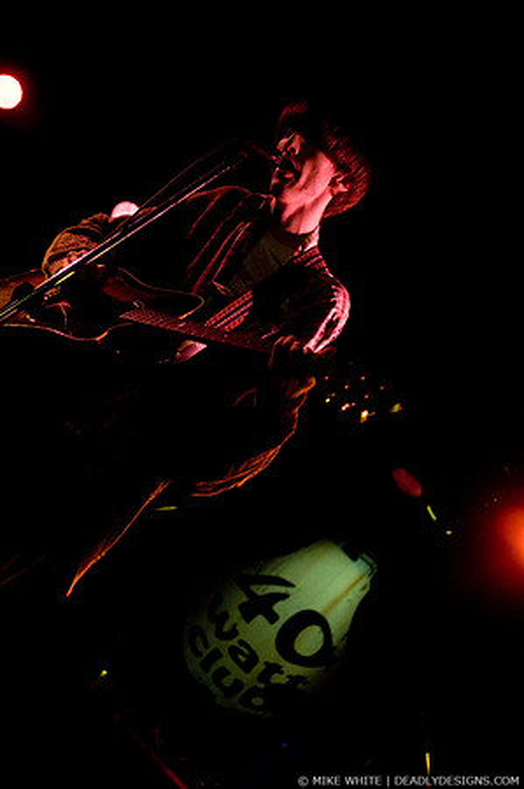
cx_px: 262
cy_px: 394
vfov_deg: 33.4
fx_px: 1313
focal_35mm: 60
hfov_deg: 22.6
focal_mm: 40
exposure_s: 1/80
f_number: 2.8
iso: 800
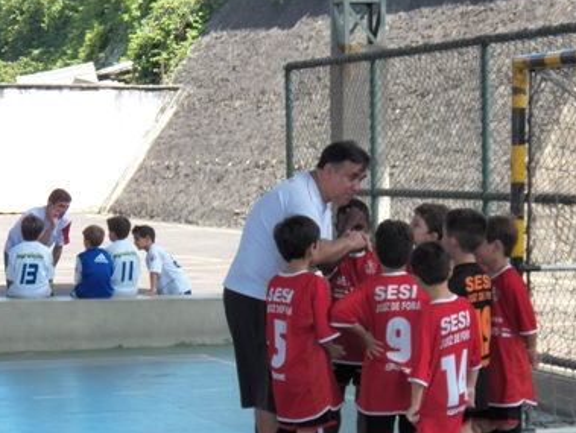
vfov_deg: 10.5
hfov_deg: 13.9
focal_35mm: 142
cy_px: 264
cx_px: 378
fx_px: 2365
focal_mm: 17.1
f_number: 4
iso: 125
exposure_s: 1/320
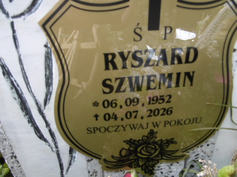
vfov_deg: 56.8
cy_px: 88
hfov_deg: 71.6
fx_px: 164
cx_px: 118
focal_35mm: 24
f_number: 3.1
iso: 100
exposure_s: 1/60
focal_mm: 4.3
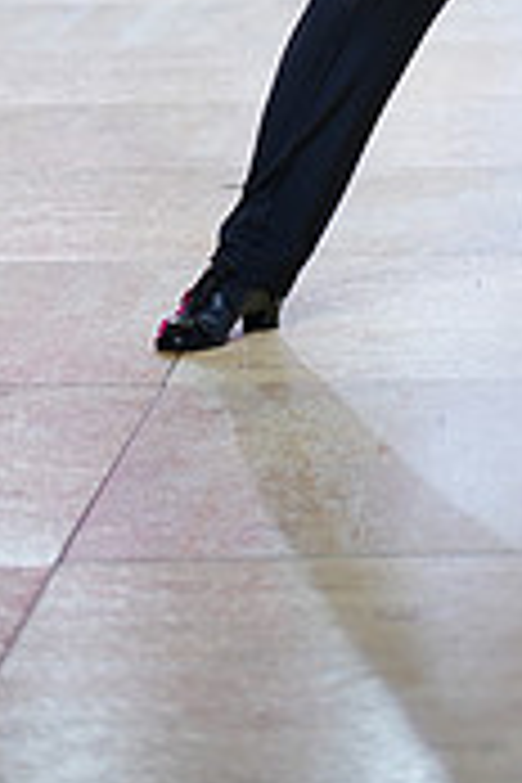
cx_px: 790
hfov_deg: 6.1
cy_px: -410
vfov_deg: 8.9
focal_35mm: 224
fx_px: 4872
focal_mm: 67
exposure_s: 1/400
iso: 320
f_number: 2
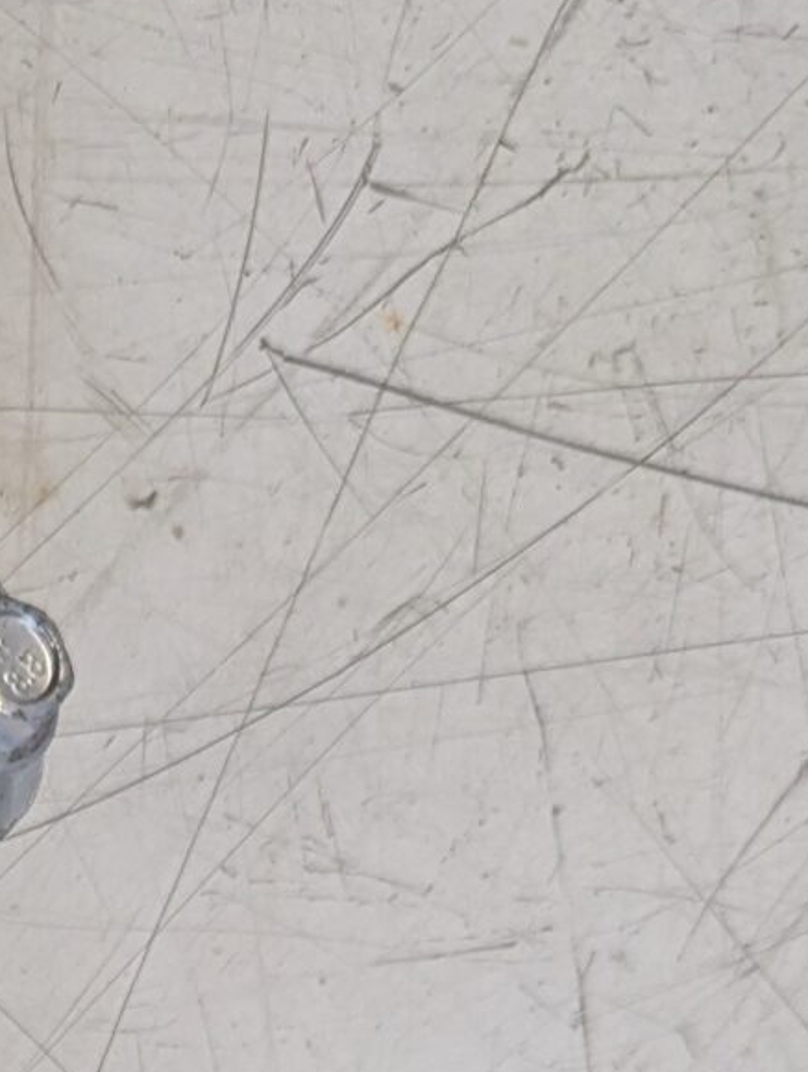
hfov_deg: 13.1
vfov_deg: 15.2
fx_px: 3289
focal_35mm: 106
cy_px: 2105
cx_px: -475
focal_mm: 6.81
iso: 339
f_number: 1.85
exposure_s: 1/100
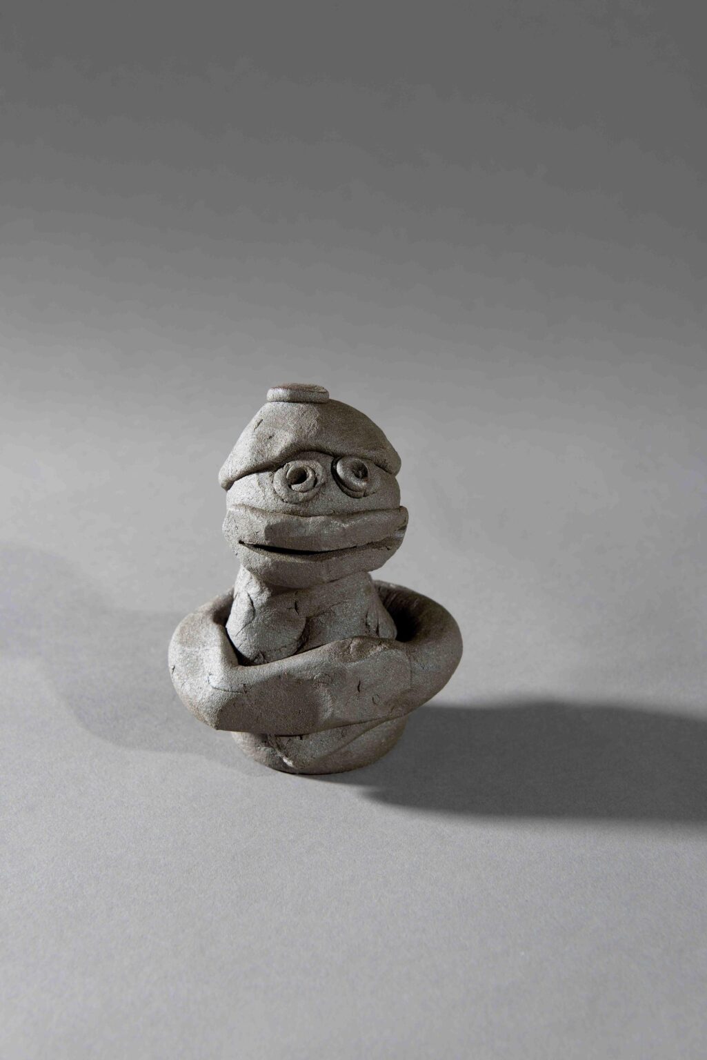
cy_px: 530
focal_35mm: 70
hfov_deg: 19.5
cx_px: 354
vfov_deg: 28.8
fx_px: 2061
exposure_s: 1/125
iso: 50
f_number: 11
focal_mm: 70
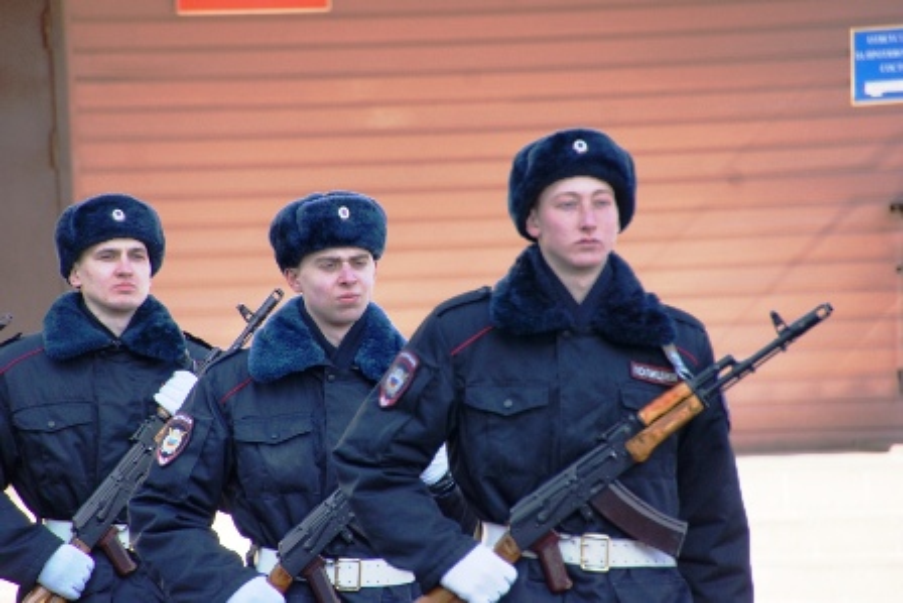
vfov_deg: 3.7
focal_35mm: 375
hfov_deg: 5.5
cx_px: 452
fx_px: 9409
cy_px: 302
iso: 400
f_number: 6.3
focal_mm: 250
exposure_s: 1/400
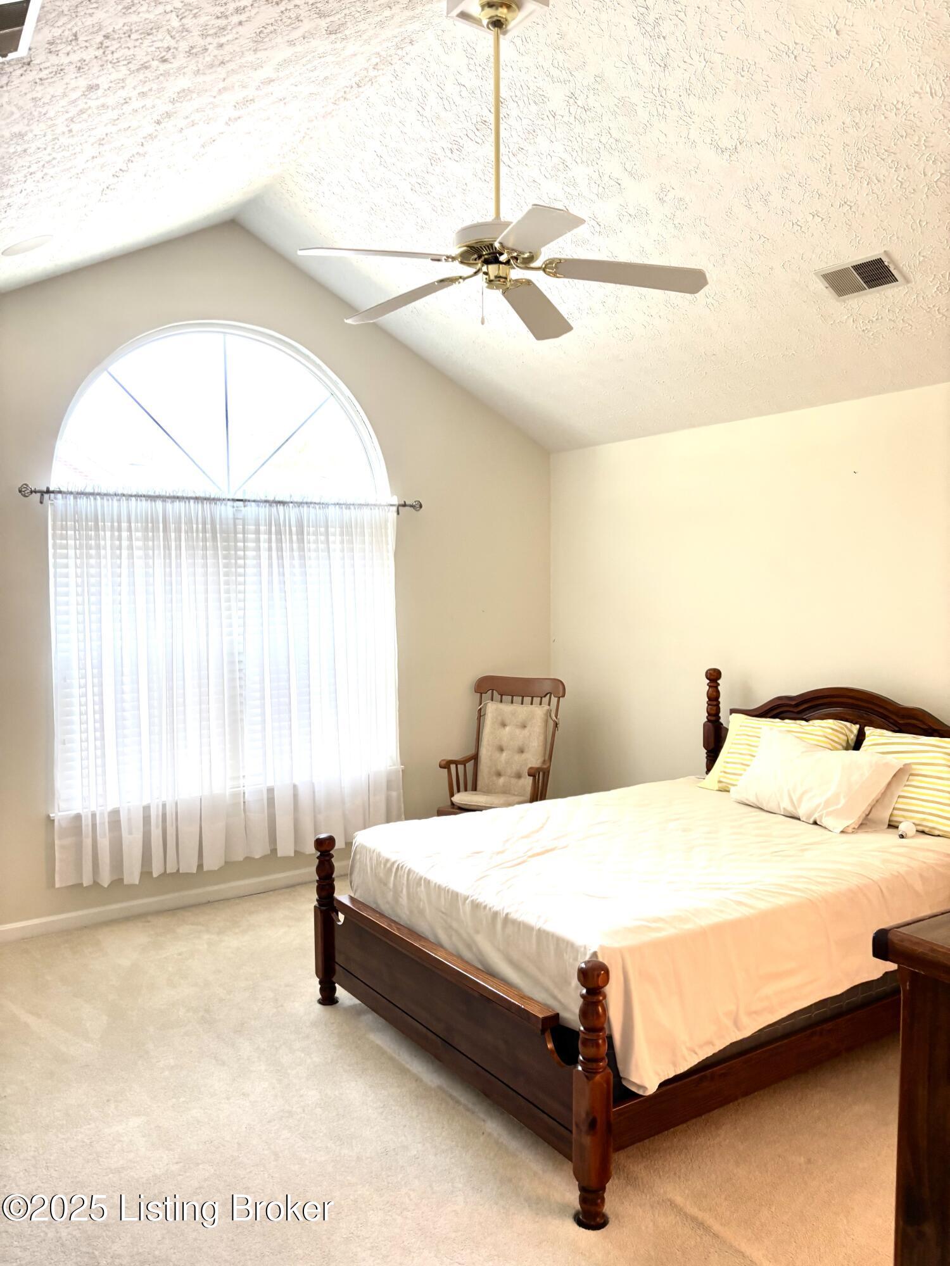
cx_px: 475
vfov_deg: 67.3
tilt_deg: -1.7
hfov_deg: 53.1
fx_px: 951
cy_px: 633
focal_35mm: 26
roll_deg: -0.5
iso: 125
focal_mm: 5.96
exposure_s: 1/120
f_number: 1.6
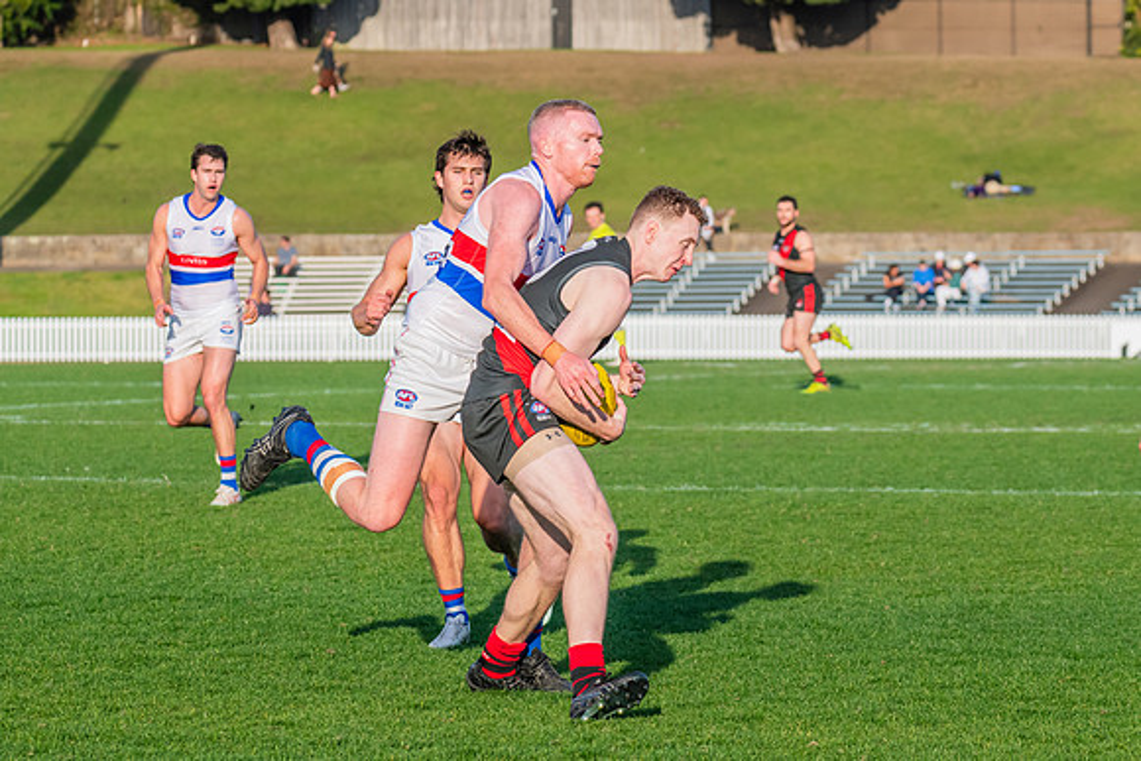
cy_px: 350
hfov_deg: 10.3
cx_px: 668
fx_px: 6320
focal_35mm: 199
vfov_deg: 6.9
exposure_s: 1/1250
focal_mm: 170
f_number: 9
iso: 800
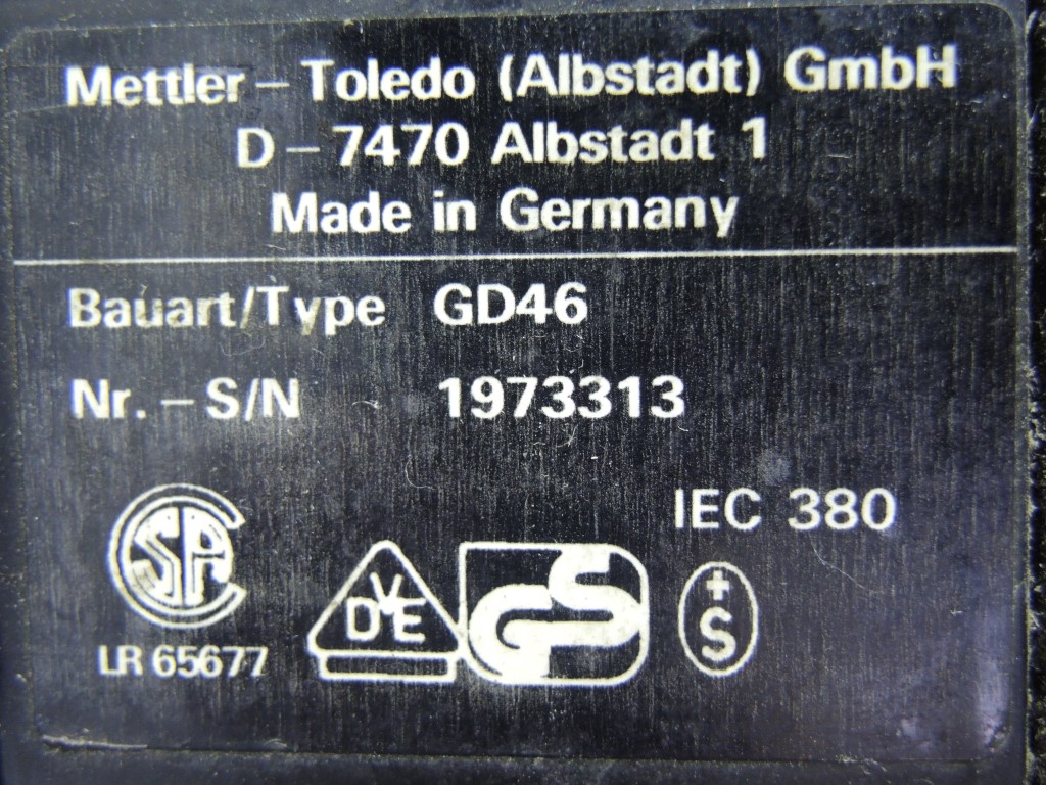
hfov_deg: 41.2
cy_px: 392
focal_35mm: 46
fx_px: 1390
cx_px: 523
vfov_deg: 31.5
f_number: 2.5
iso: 800
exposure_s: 1/10
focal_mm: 9.9
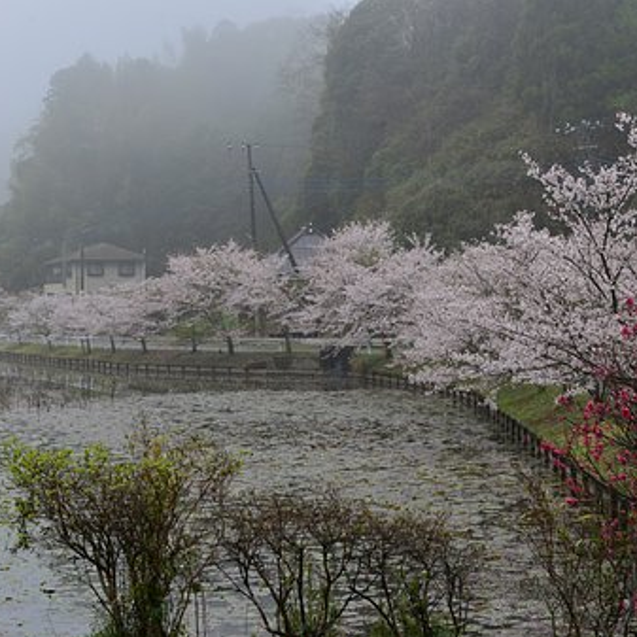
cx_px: 403
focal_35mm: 80
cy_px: 319
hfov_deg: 21.6
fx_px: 1666
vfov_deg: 21.7
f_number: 8
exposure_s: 1/200
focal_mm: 62
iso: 400
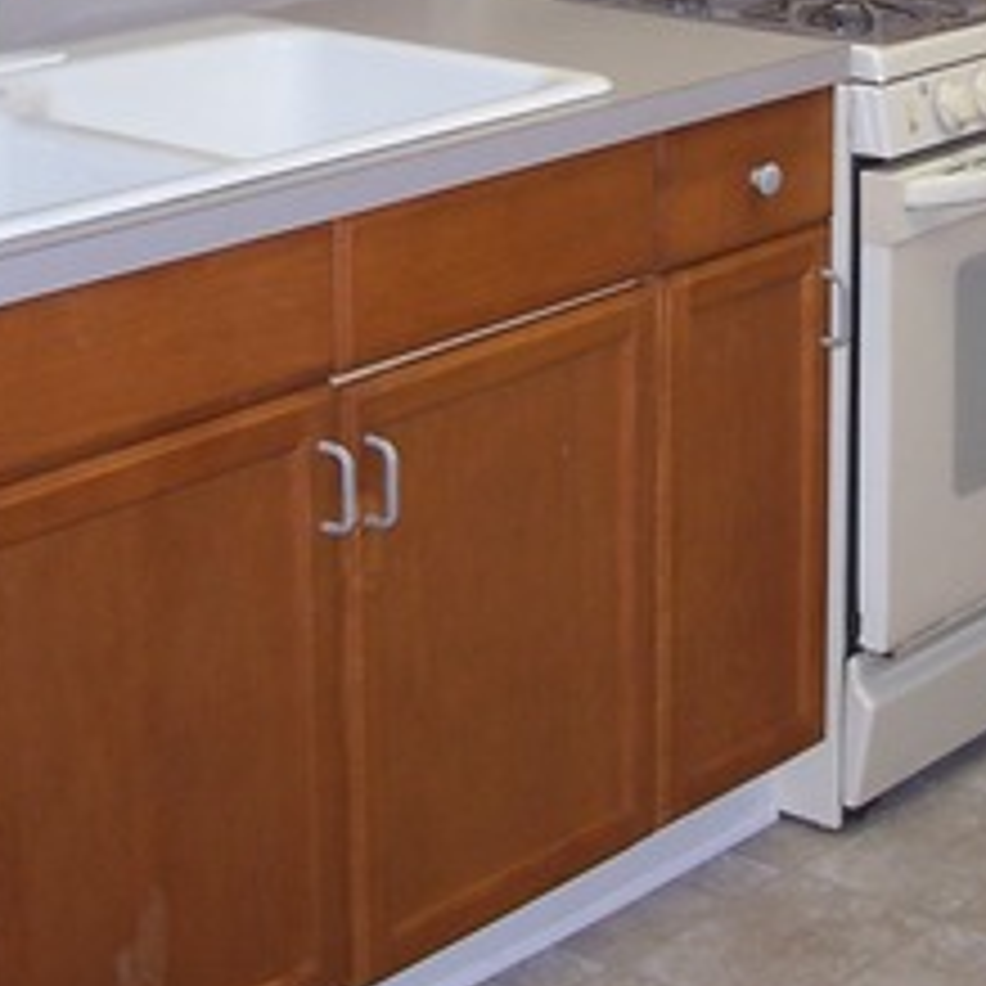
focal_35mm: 98
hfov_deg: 17.7
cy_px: 72
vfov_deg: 17.4
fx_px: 3158
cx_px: 689
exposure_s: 1/60
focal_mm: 6.3
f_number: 2.8
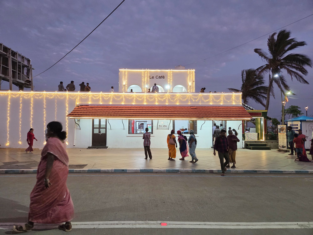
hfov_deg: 73.9
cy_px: 118
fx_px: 208
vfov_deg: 58.9
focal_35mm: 23
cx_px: 156
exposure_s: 1/100
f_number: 1.8
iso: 500
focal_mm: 5.4
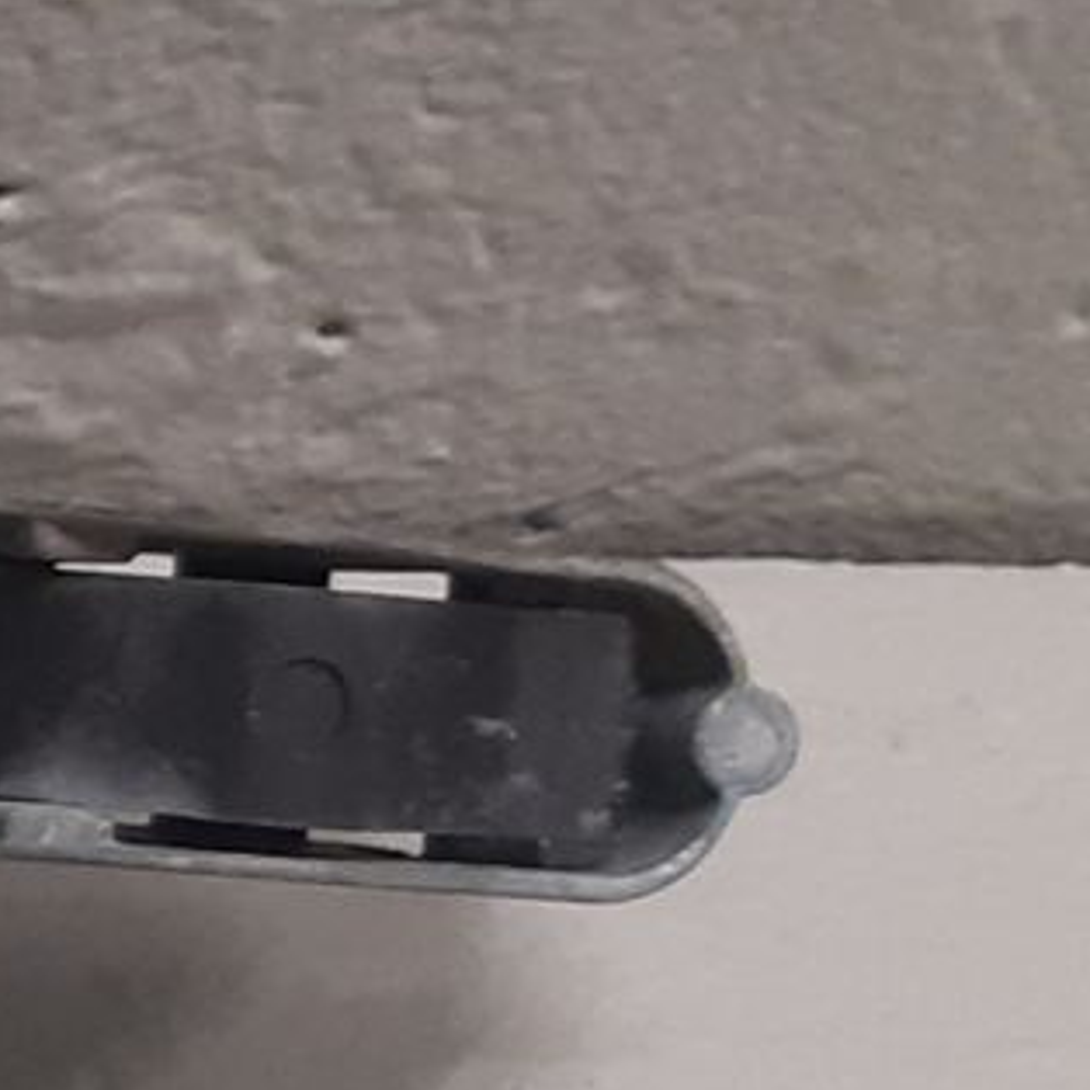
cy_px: 660
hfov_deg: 10.1
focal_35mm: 150
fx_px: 5344
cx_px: -1600
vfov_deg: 11.6
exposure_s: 1/50
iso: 160
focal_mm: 3.93
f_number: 1.7
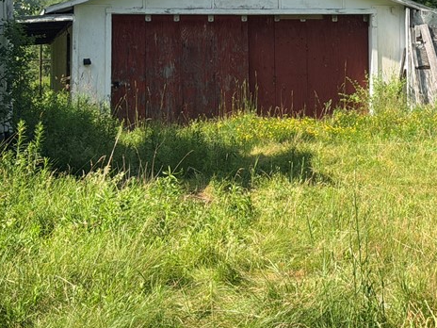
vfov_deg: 13.7
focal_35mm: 106
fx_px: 1338
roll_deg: +1.9
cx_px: 461
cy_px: -8
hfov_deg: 18.0
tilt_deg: +5.4
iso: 64
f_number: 1.78
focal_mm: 6.76
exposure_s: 1/2865
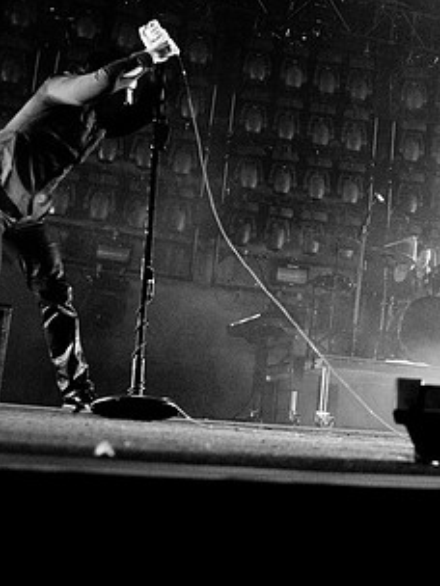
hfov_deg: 25.6
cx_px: 413
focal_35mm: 55
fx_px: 932
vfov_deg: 34.9
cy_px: 255
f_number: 3.2
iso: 1000
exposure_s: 1/160
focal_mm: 20
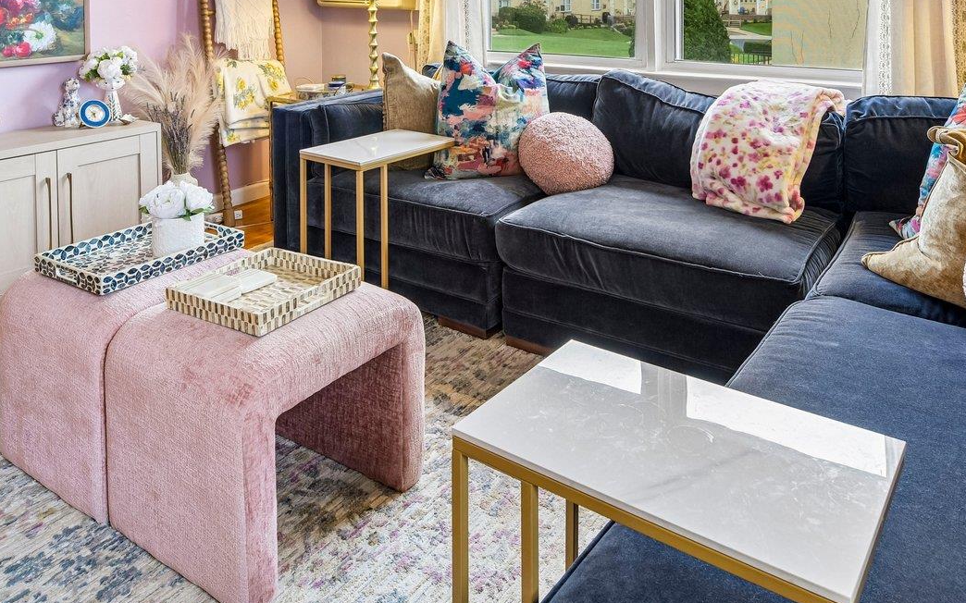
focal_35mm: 30
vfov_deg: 37.1
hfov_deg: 62.9
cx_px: 487
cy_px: -12
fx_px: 790
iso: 400
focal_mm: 15
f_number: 8
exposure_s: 1/25
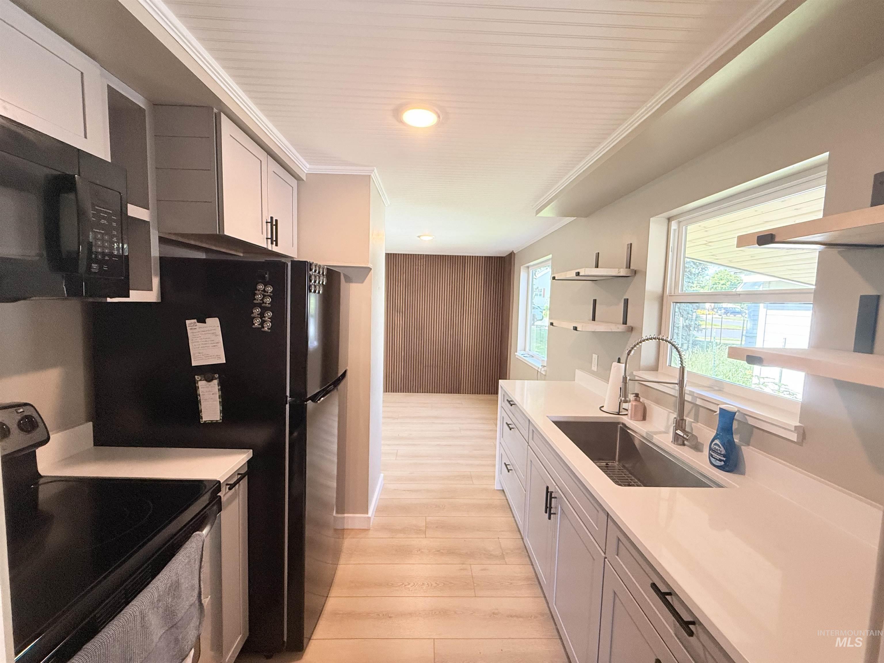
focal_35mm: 14
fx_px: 358
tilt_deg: -4.3
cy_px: 332
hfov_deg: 102.1
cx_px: 442
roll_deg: -1.6
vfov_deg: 85.7
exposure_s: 1/120
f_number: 2.2
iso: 320
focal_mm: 2.22
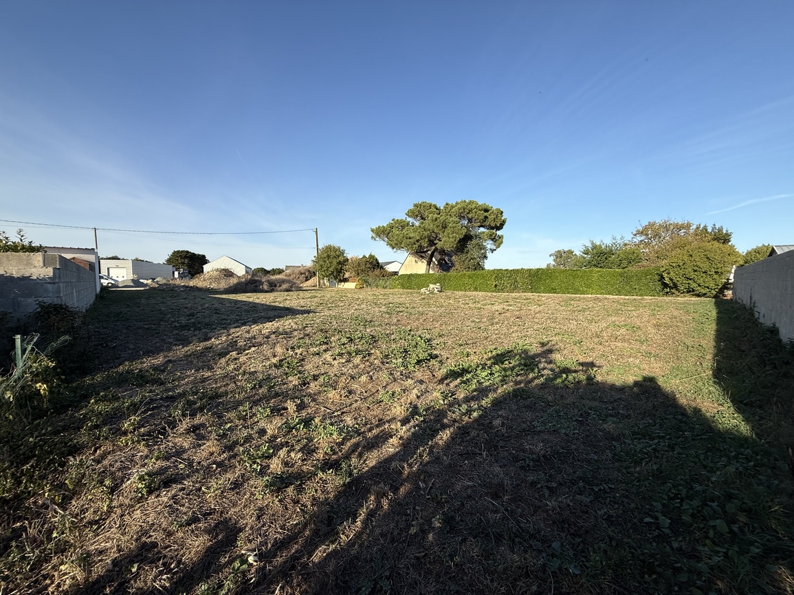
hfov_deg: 102.1
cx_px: 397
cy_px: 298
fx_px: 321
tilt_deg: -2.6
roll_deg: +0.4
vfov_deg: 85.7
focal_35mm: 14
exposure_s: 1/1399
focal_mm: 2.22
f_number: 2.2
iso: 50
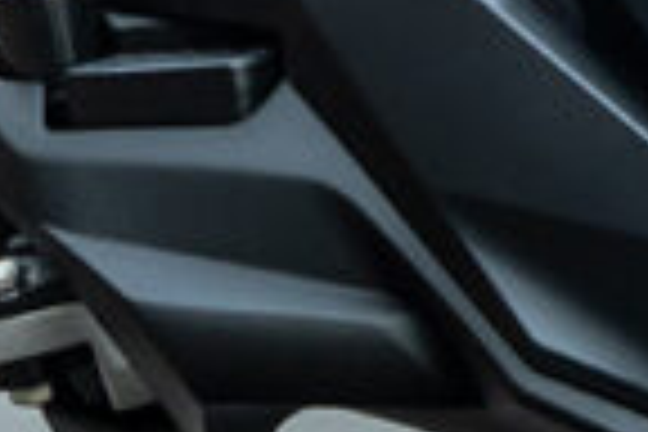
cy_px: 650
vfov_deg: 1.4
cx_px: 878
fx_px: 17801
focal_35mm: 989
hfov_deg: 2.1
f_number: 5.6
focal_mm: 93
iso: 500
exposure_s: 1/1000
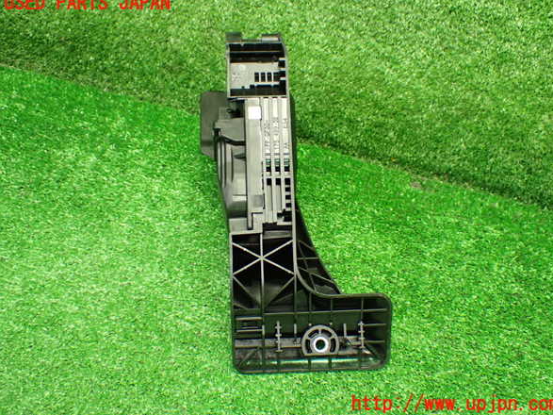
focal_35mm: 45
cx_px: 282
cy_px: 204
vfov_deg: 32.2
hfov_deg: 42.1
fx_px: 719
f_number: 2.9
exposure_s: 1/50
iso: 800
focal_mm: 7.84
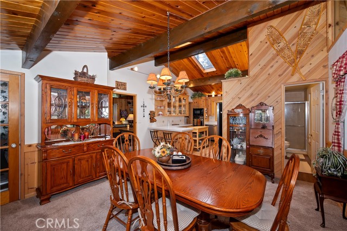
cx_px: 174
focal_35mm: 14
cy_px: 116
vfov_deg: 81.1
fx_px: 135
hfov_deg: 104.3
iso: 400
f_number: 8
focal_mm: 14
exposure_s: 1/20
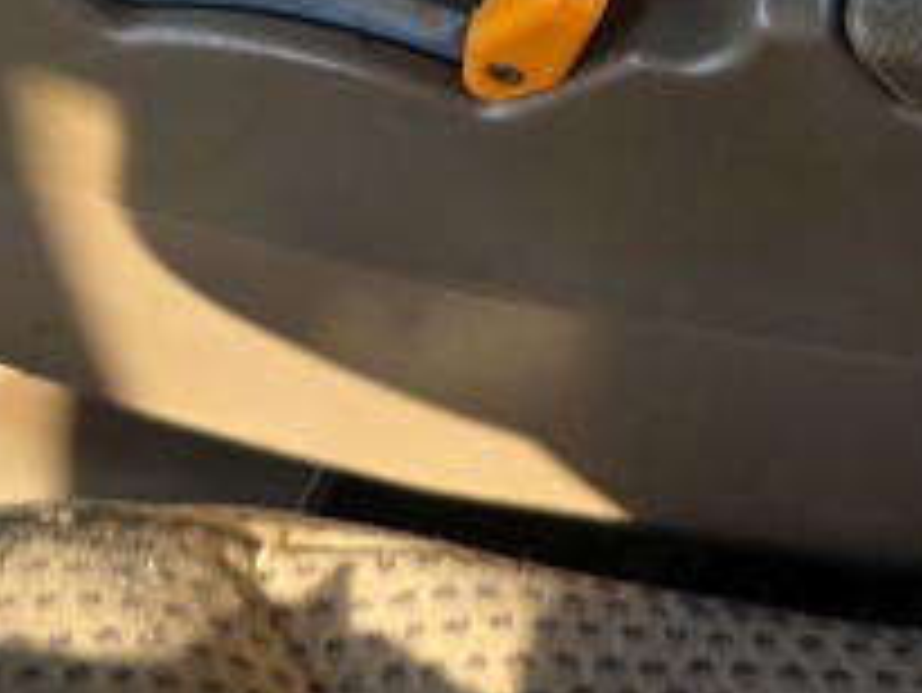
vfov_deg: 11.5
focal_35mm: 115
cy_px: -729
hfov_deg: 17.1
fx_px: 3065
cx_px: 553
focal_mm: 6.3
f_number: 1.7
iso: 40
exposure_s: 1/359
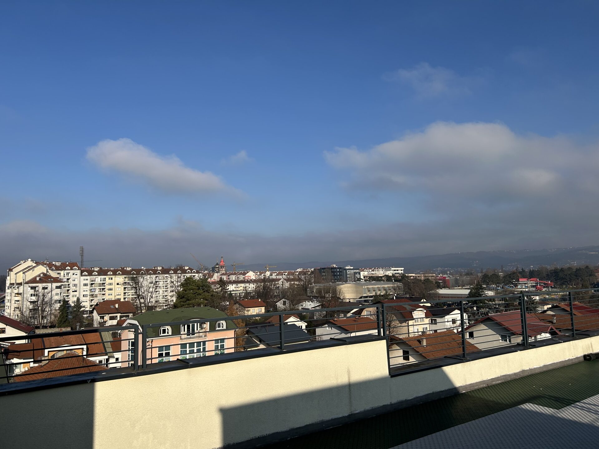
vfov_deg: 53.1
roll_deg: +1.8
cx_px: 300
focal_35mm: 26
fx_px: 450
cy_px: 224
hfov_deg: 67.3
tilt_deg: +6.3
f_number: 1.5
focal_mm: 5.7
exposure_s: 1/6579
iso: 50
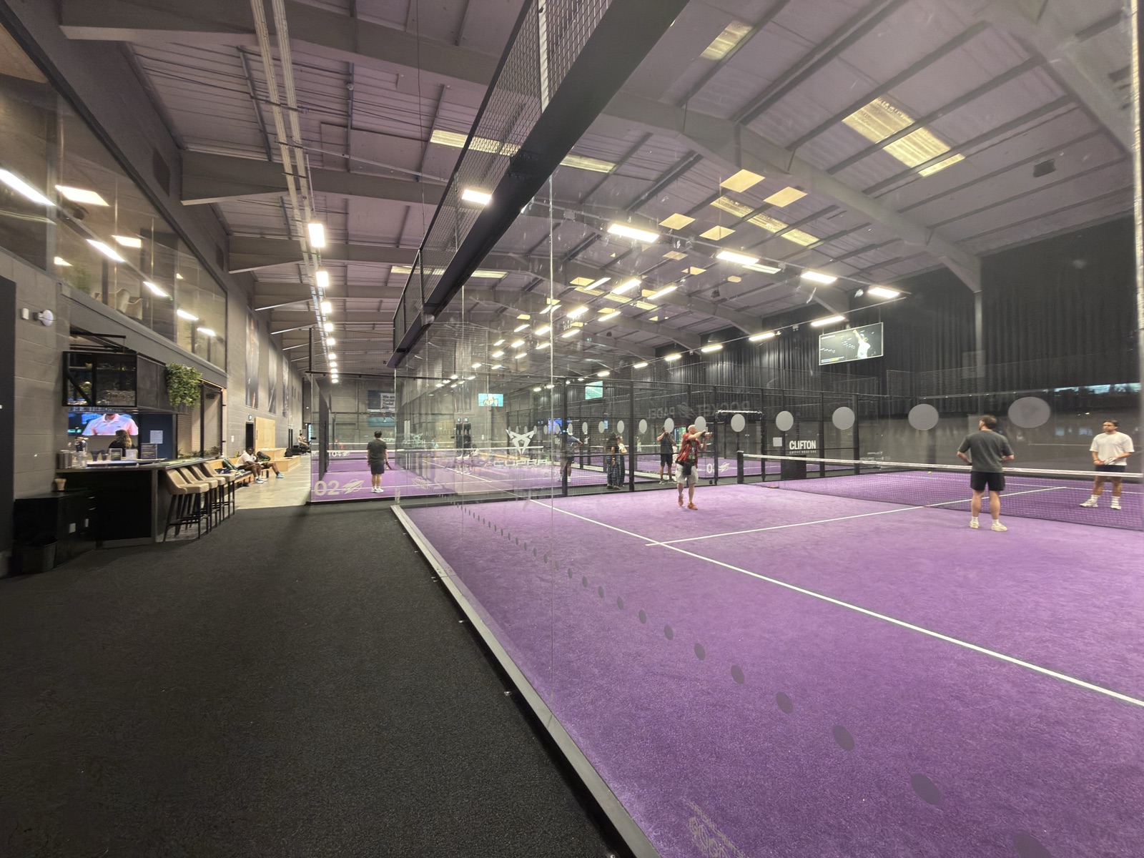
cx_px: 572
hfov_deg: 102.1
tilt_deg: +1.1
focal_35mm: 14
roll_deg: -0.1
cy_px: 429
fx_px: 463
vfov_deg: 85.7
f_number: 2.2
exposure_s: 1/30
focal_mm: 2.22
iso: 125
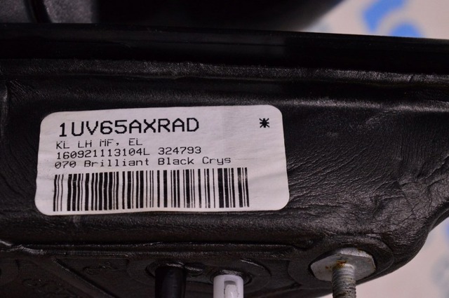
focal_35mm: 82
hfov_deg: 24.6
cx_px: 224
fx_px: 1028
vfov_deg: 16.5
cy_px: 149
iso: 1600
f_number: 8
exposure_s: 1/125
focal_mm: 55
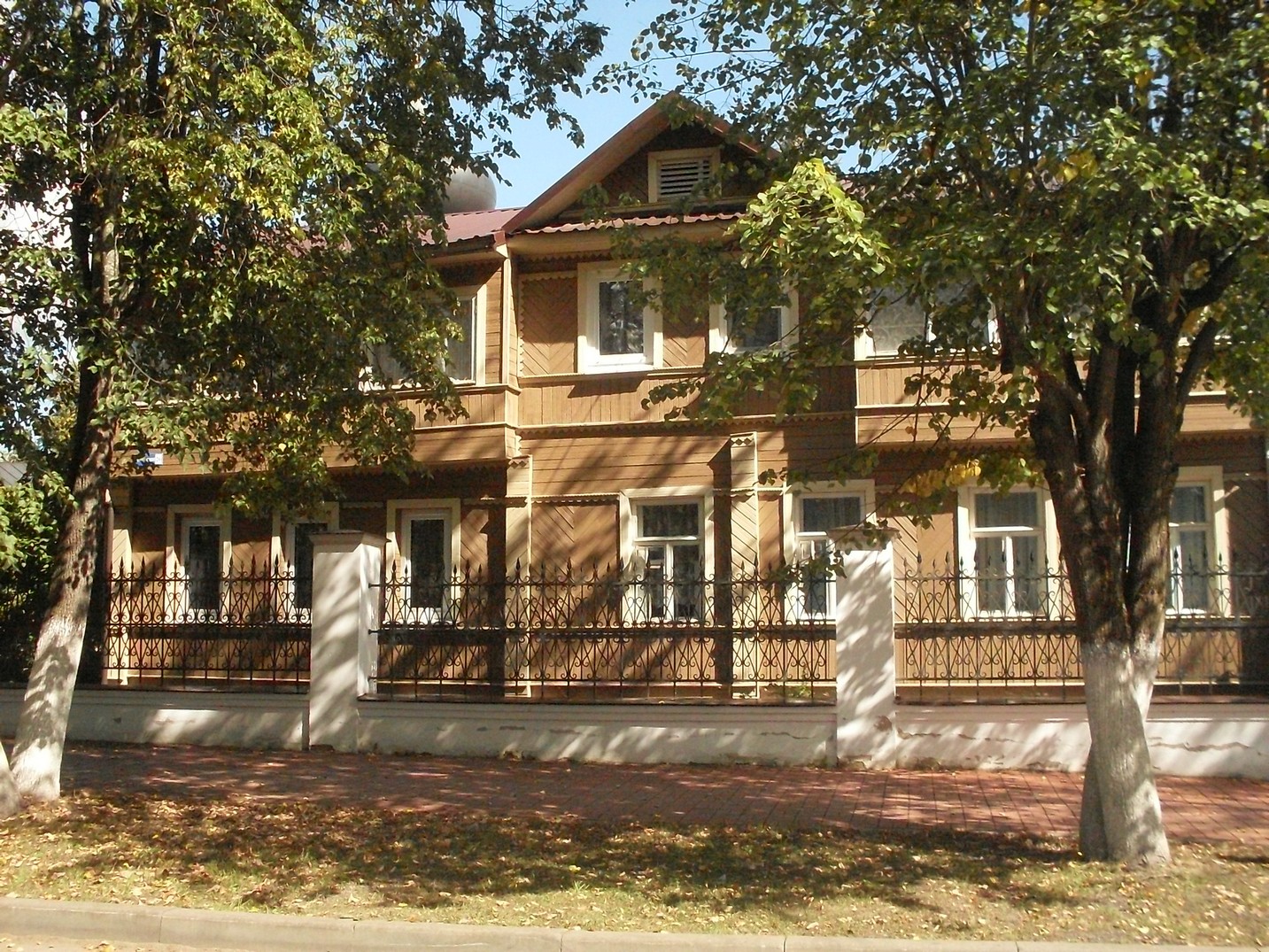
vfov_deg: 37.7
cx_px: 634
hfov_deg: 49.0
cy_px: 476
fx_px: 1393
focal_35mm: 38
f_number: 8.4
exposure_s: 1/350
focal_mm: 6.3
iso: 400
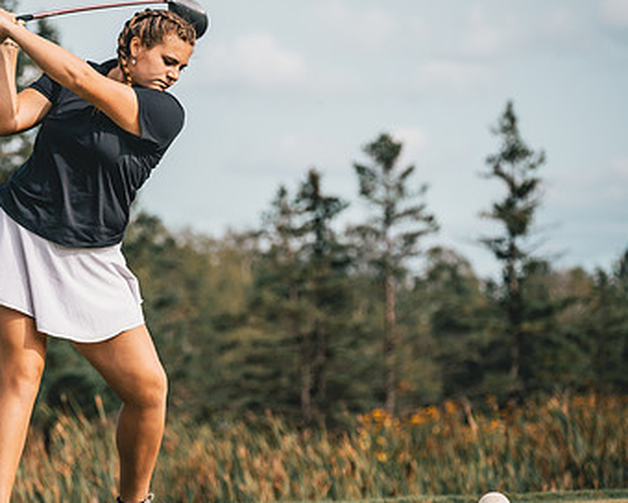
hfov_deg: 6.0
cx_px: 111
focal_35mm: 320
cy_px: 214
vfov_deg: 4.8
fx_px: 5948
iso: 400
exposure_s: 1/1250
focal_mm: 200
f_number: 6.3
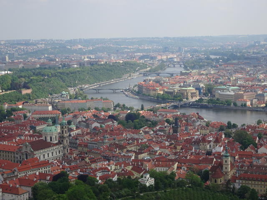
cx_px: 134
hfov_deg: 26.7
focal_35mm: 73
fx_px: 563
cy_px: 100
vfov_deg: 20.2
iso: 80
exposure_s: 1/500
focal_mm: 12.42
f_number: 5
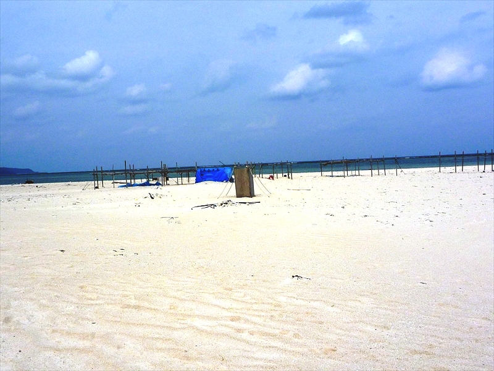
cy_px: 186
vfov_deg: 37.7
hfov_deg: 49.0
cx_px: 247
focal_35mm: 38
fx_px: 542
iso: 100
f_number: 10
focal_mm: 4.9
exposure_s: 1/400
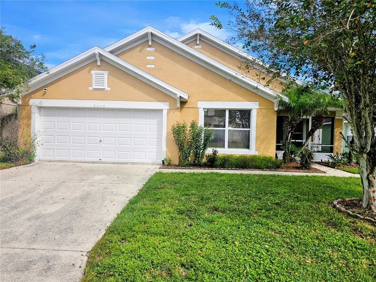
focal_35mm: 23
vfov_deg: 58.9
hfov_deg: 73.9
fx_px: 250
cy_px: 141
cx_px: 188
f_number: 1.7
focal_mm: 6.3
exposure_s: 1/1013
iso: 10
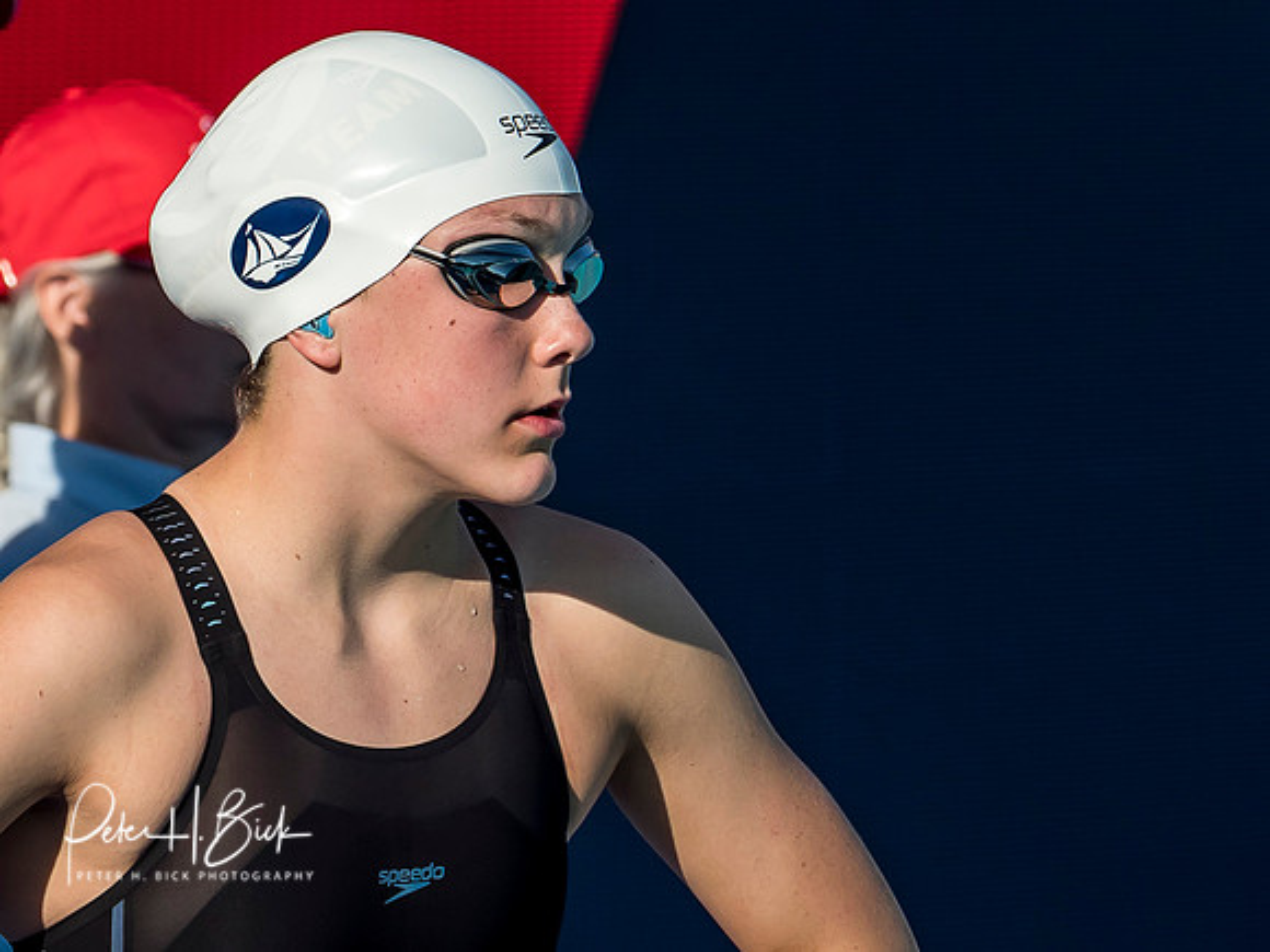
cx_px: 473
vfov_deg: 1.5
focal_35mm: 988
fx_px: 36254
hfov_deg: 2.0
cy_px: 571
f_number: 5.6
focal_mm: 200
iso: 250
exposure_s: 1/1600
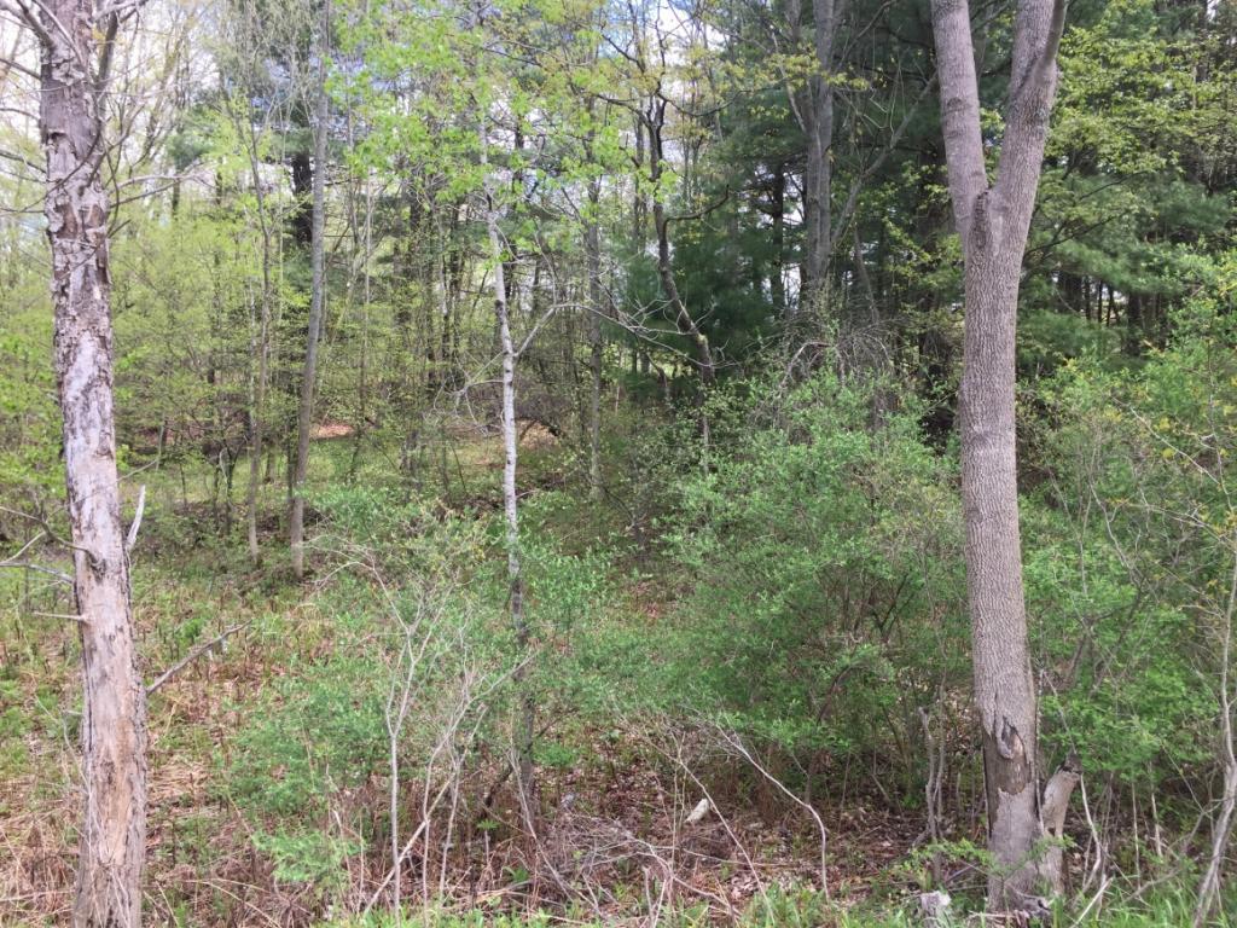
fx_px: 1036
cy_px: 464
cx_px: 618
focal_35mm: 29
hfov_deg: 61.7
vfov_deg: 48.2
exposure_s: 1/327
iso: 32
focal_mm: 4.15
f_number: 2.2
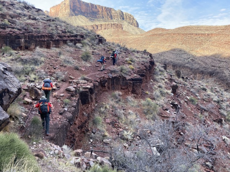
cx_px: 115
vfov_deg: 53.1
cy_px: 86
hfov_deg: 67.3
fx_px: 173
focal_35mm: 26
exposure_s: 1/444
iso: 32
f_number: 1.8
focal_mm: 4.25
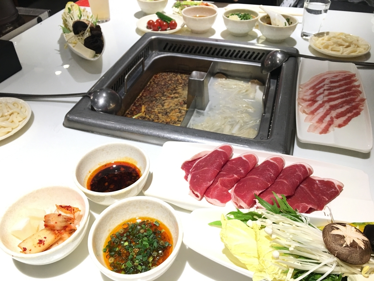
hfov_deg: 61.7
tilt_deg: -38.7
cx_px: 187
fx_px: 313
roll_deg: +1.3
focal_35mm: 29
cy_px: 140
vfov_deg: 48.2
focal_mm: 4.15
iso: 32
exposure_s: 1/30
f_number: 2.2
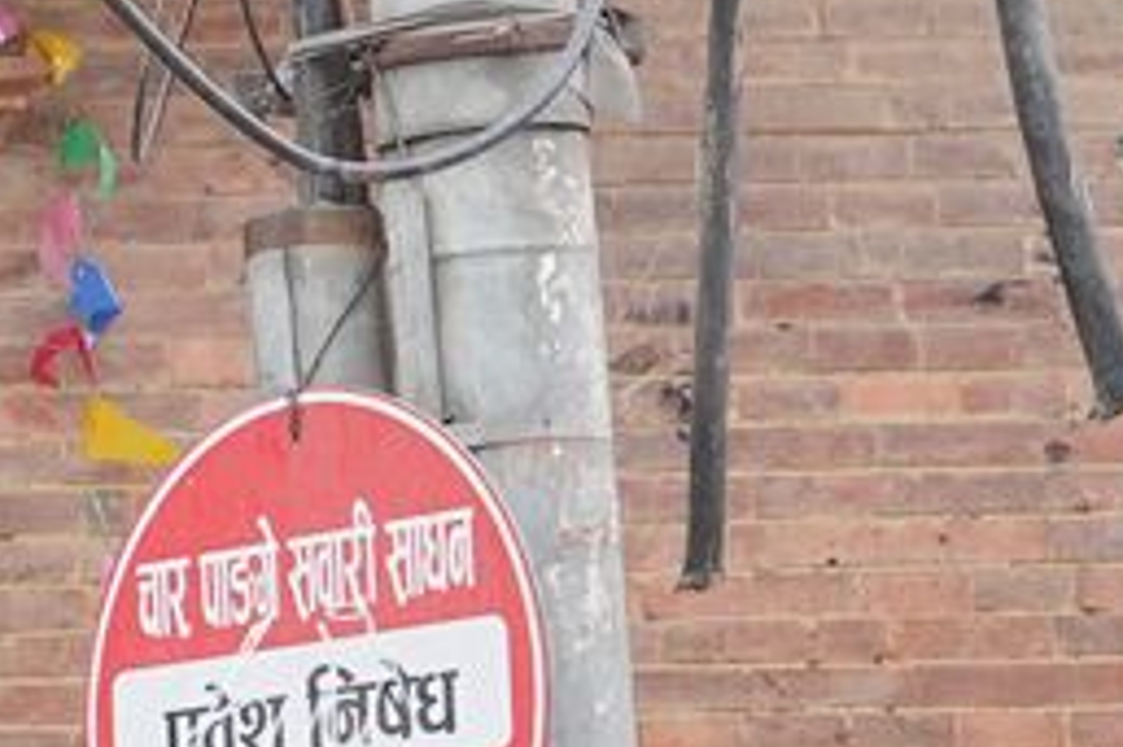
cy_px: 747
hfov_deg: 9.2
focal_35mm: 187
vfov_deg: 7.3
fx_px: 5829
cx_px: -1997
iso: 800
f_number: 7.1
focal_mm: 24
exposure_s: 1/100
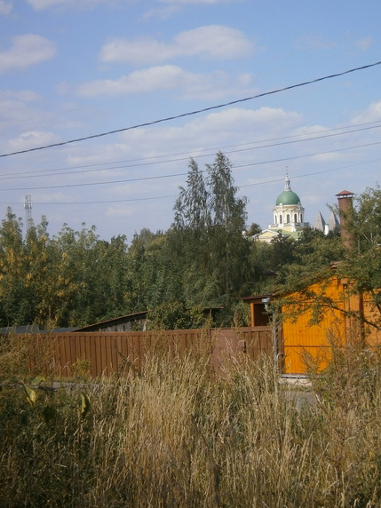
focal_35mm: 74
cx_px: 153
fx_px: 1086
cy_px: 224
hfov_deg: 19.9
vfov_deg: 26.3
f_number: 9.7
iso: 80
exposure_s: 1/160
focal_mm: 8.3
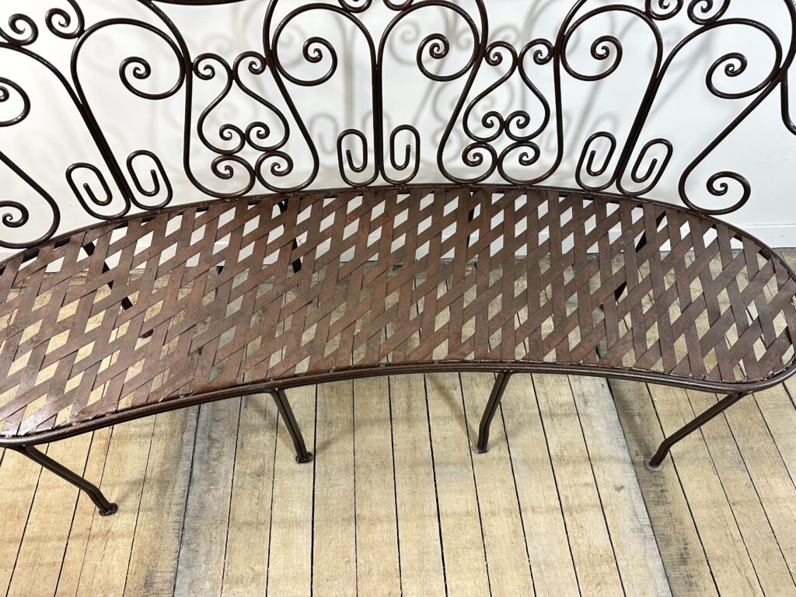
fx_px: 552
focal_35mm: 24
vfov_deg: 56.8
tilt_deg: -53.8
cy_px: 298
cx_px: 398
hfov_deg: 71.6
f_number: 1.78
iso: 200
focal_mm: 6.86
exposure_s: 1/100
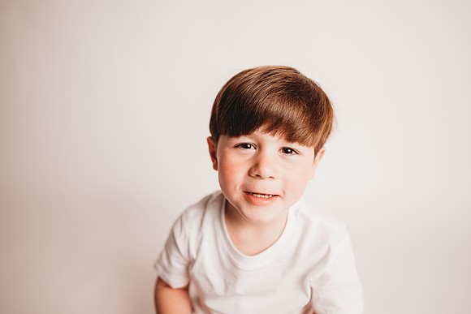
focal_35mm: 24
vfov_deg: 53.2
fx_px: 314
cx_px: 236
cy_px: 157
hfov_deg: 73.7
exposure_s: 1/160
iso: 100
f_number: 2.2
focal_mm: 24
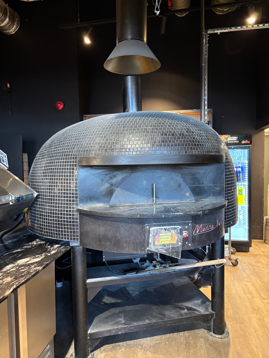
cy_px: 179
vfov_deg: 67.3
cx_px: 134
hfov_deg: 53.1
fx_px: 269
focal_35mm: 26
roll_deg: +0.6
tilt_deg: -1.5
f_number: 1.6
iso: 500
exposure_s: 1/33
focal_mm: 5.96
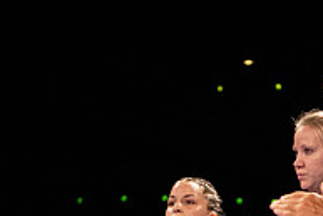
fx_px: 1886
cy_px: 304
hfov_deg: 9.8
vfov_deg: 6.5
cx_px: 229
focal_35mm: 210
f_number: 2.8
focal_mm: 70
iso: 1600
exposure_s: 1/800
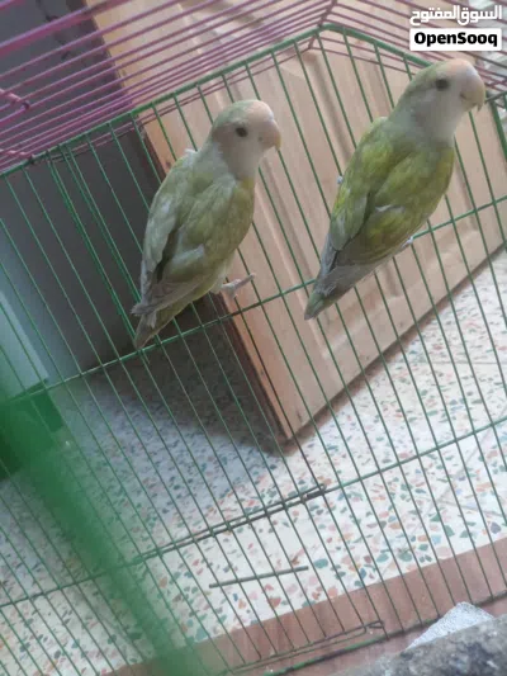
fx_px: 508
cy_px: 338
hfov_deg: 53.1
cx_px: 254
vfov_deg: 67.3
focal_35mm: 26
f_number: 1.8
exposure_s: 1/25
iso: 254
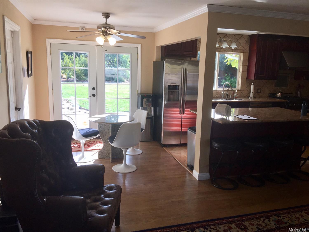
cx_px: 154
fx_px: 259
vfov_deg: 48.2
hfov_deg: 61.7
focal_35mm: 29
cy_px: 116
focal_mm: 4.15
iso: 32
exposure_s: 1/187
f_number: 2.2
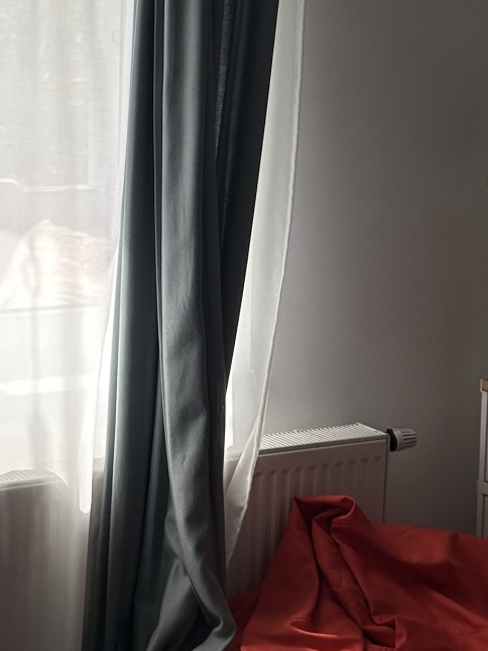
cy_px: 152
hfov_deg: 16.6
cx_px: -49
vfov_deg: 22.5
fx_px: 1616
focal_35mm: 86
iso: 50
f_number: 1.5
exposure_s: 1/340
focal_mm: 5.7
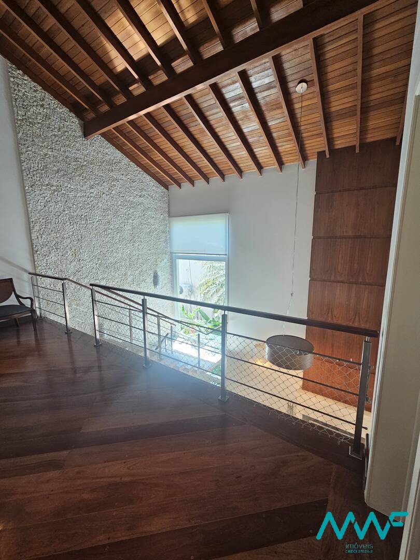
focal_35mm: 13
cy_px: 280
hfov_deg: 89.9
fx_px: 210
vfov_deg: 106.2
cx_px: 210
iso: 160
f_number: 2.2
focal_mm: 2.2
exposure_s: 1/60
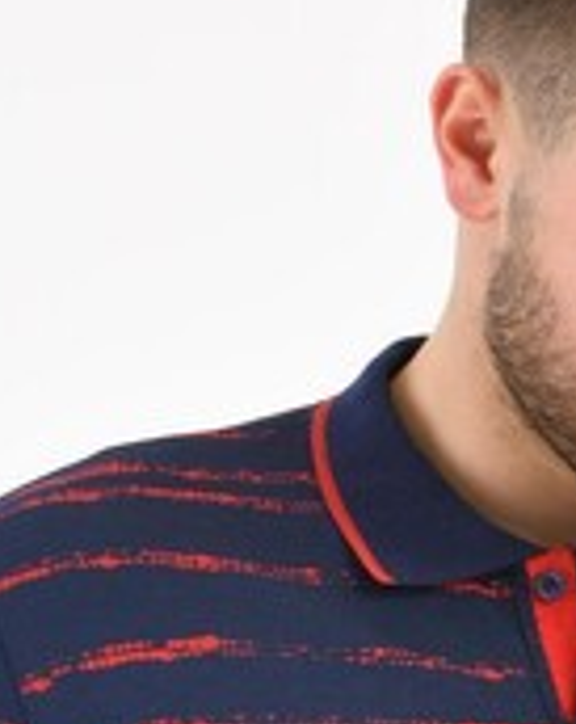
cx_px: 551
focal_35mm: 279
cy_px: 1040
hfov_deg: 5.5
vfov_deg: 6.9
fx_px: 5961
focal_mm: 68
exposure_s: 1/160
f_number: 7.1
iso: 100
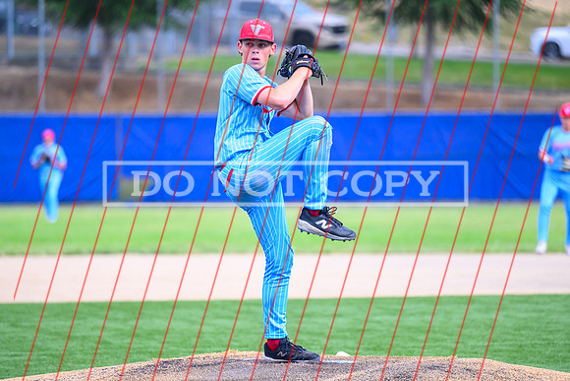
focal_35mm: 264
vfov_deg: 5.2
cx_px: 281
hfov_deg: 7.8
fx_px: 4184
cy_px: 202
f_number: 2.8
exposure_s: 1/3200
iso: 900
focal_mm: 200
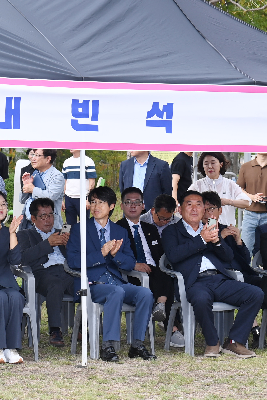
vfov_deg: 12.2
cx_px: 5
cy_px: 224
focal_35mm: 168
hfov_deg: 8.1
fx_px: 1869
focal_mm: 78
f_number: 6.3
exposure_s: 1/250
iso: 200
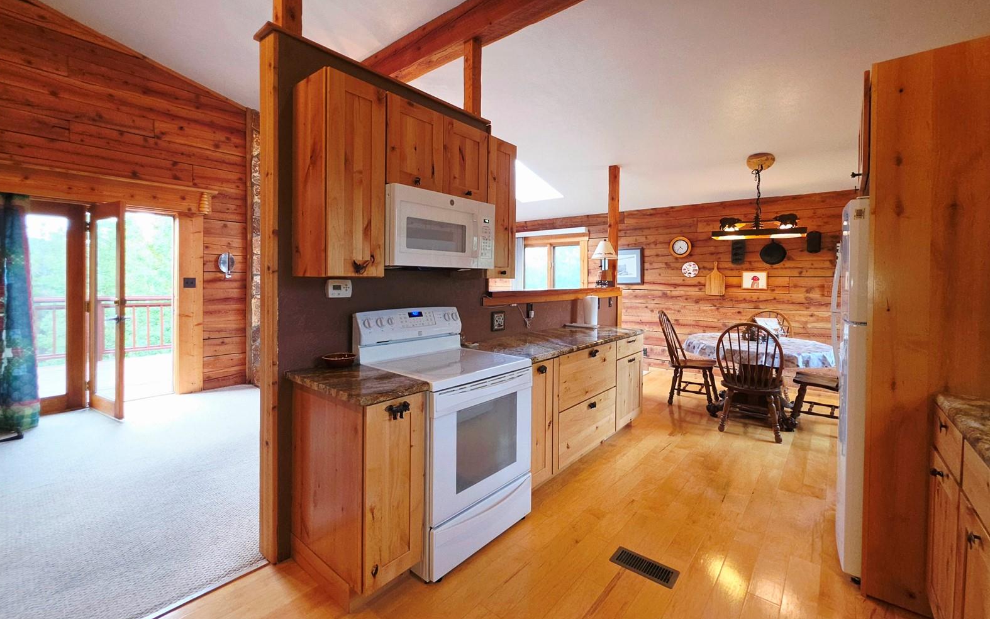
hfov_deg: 105.3
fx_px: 378
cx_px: 498
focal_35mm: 14
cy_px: 295
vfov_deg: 78.6
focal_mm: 2.2
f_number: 1.9
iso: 80
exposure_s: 1/60.2
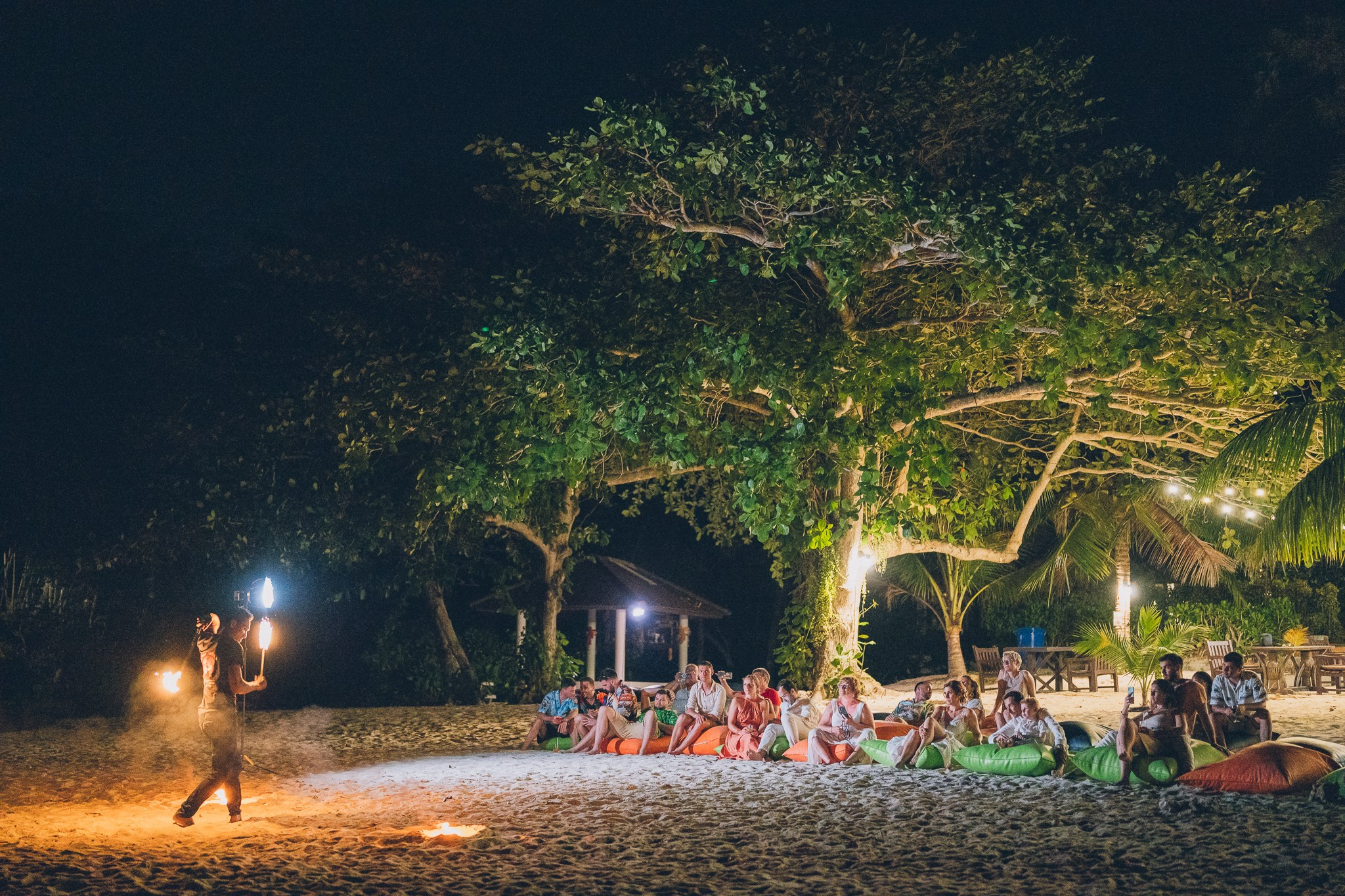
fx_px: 1868
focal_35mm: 50
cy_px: 448
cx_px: 672
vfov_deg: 27.0
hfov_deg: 39.6
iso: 10000
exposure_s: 1/125
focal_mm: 50
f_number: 1.4
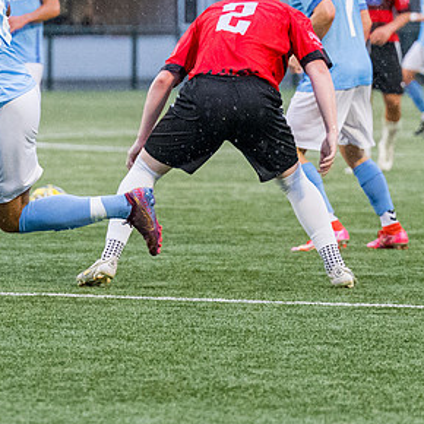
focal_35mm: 453
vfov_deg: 3.9
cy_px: 188
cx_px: -47
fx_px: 6278
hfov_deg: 3.9
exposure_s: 1/1250
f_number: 2.8
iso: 4000
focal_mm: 110
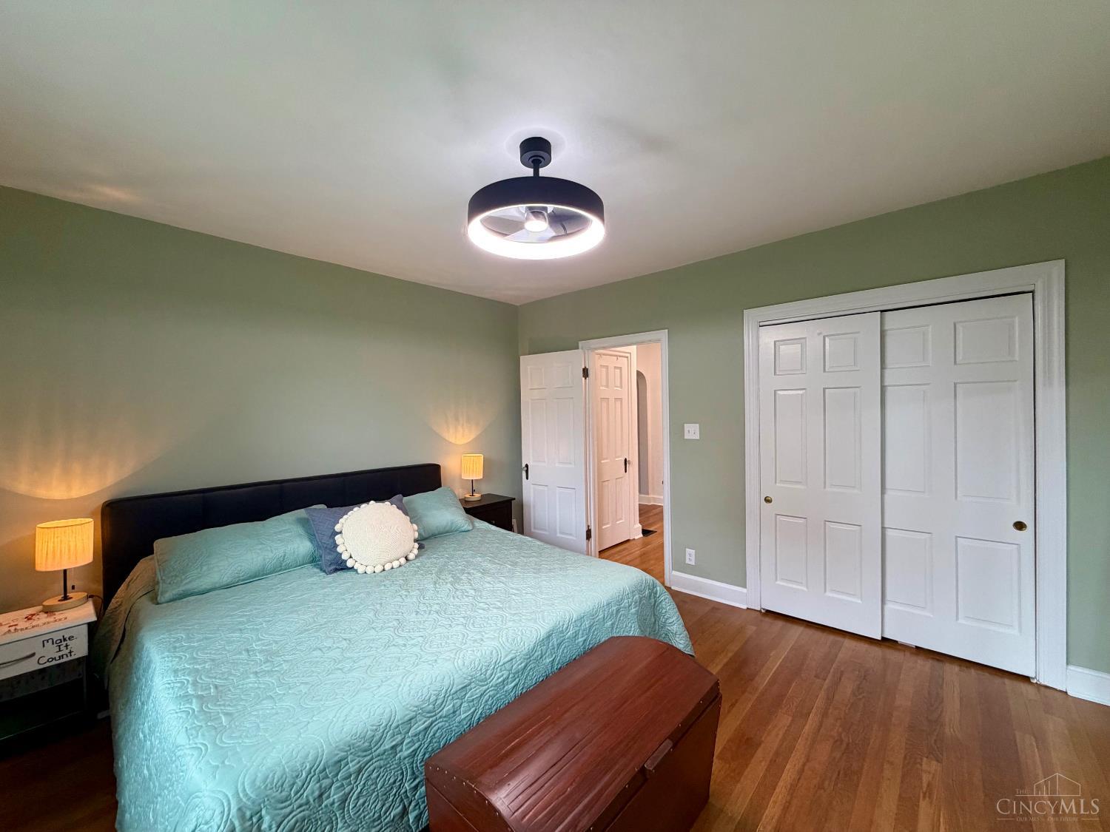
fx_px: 449
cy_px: 416
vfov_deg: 85.7
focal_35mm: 14
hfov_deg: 102.1
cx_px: 555
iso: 200
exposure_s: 1/60
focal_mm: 2.22
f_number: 2.2
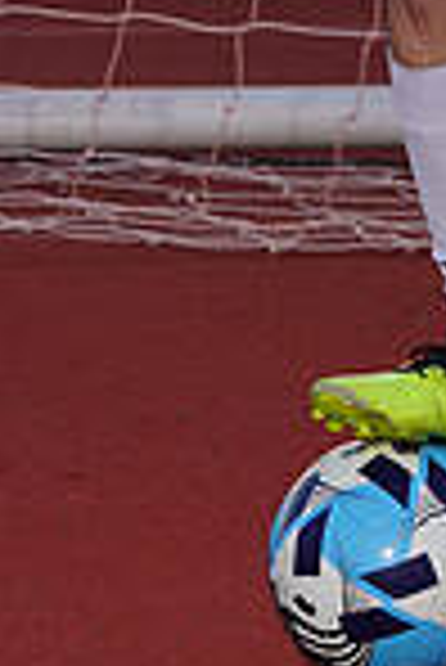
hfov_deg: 1.9
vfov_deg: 2.8
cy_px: -459
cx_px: 651
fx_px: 13459
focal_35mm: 726
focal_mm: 185
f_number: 7.1
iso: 200
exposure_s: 1/200
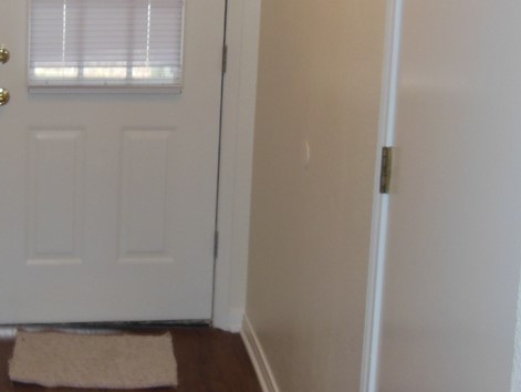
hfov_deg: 30.2
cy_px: 35
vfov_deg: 22.7
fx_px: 949
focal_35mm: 63
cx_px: 133
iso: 200
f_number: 3.7
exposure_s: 1/25
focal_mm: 5.2
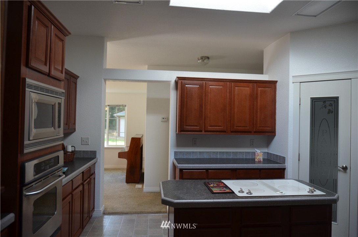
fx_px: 268
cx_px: 179
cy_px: 118
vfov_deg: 47.7
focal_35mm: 27
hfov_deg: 67.5
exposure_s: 1/80
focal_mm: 18
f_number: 4.5
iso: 400
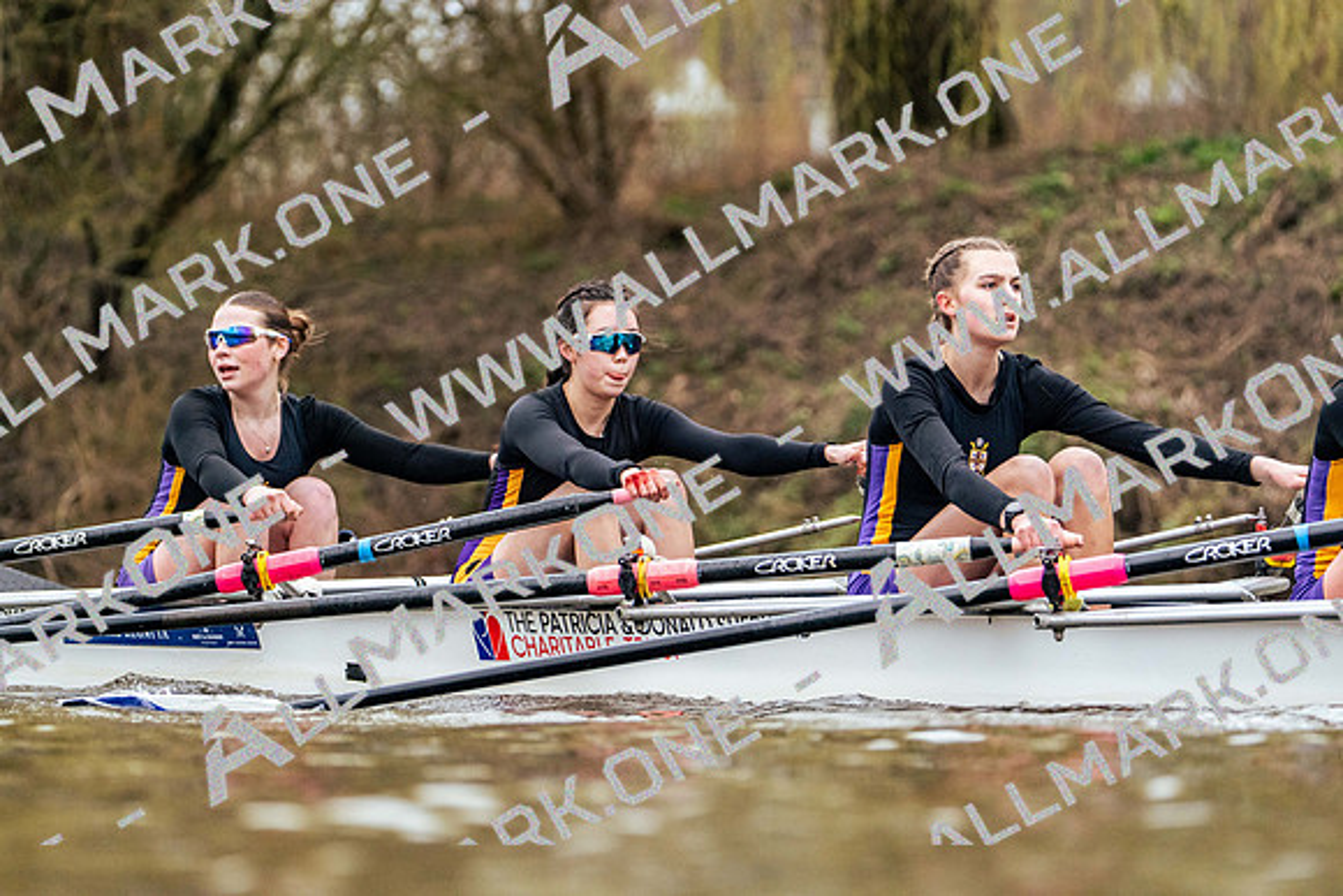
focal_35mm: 303
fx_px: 11306
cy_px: 448
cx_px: 672
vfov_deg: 4.5
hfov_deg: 6.8
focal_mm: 303
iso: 5000
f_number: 6.3
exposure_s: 1/2000
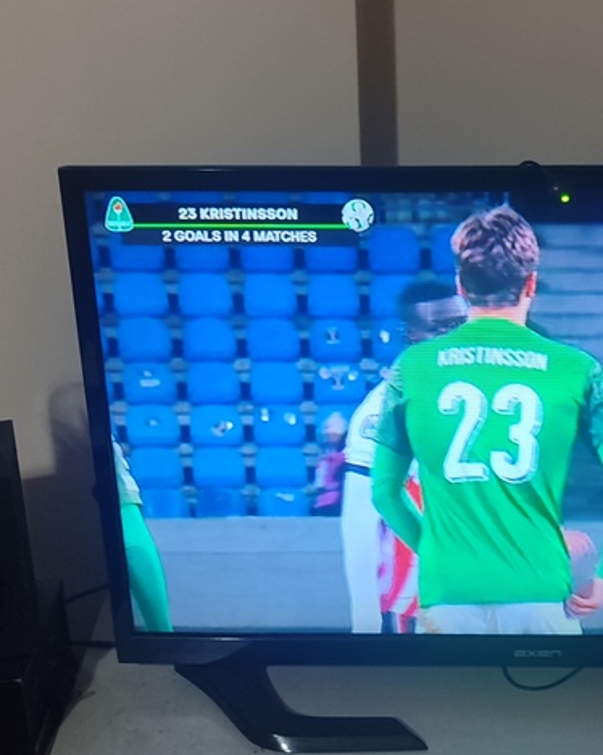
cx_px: 418
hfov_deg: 31.1
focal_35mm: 48
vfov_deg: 38.8
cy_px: 371
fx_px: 1071
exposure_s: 1/33
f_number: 1.89
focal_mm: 5.95
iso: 457
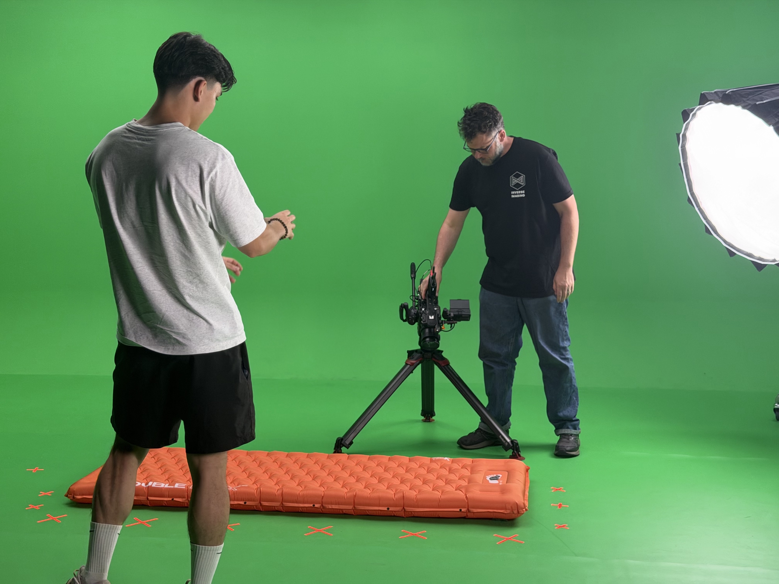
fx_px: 1080
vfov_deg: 30.3
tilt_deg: -6.5
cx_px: 390
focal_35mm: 48
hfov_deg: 39.7
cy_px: 292
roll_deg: +0.1
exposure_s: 1/111
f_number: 1.78
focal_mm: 6.76
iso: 100
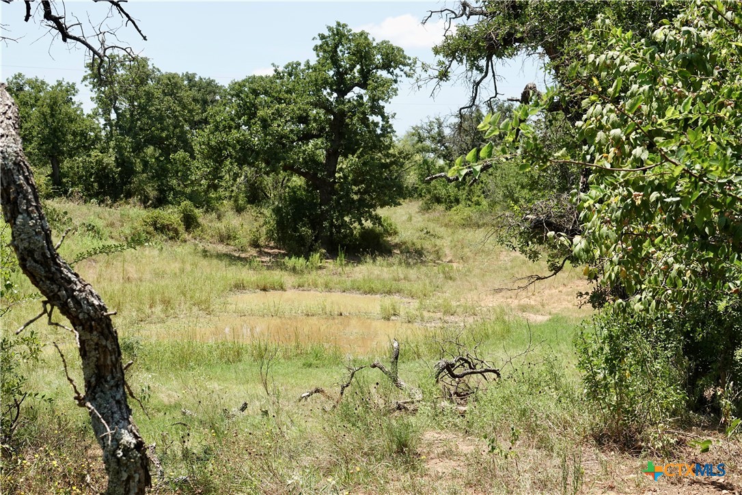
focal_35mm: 56
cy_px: 248
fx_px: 1154
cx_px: 371
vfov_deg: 24.2
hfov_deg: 35.6
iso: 100
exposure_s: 1/500
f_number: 4
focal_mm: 20.49
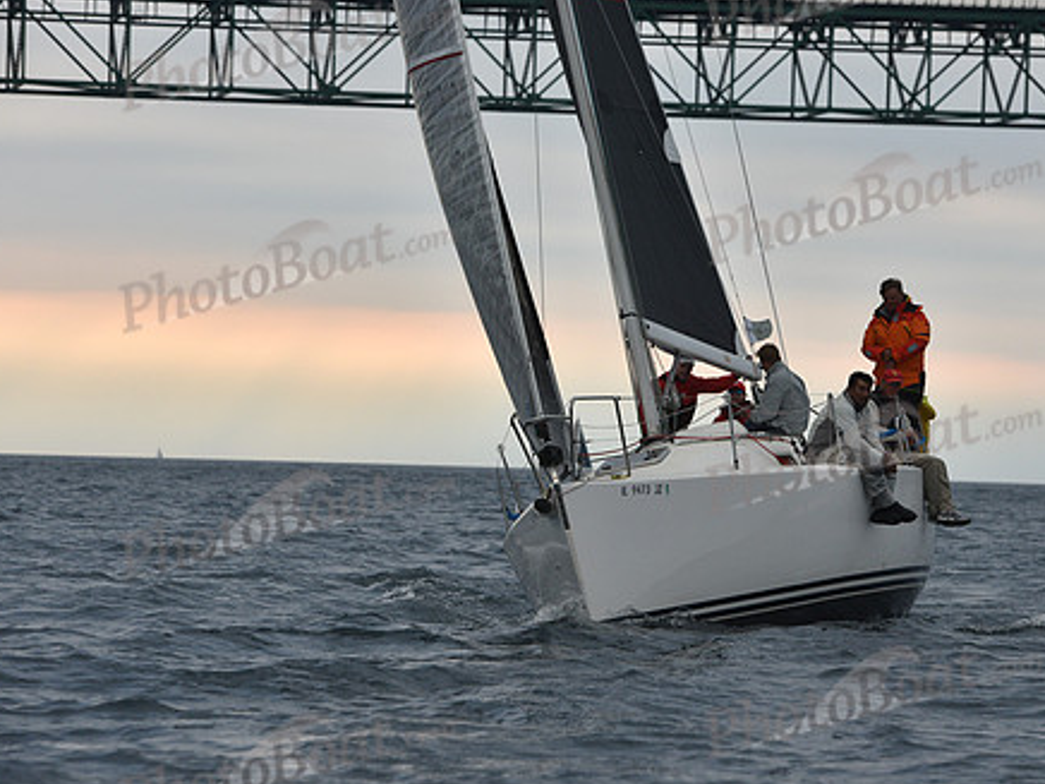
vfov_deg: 7.7
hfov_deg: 10.3
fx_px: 5796
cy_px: 361
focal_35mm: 192
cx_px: 582
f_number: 6.3
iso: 640
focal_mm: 150
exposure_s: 1/640
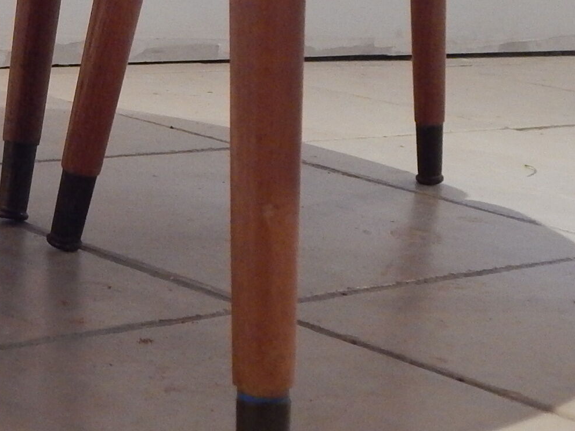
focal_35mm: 112
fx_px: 1860
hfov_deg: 17.3
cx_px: 48
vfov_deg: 12.9
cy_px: -70
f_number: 3.3
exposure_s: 1/20
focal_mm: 6.1
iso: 400
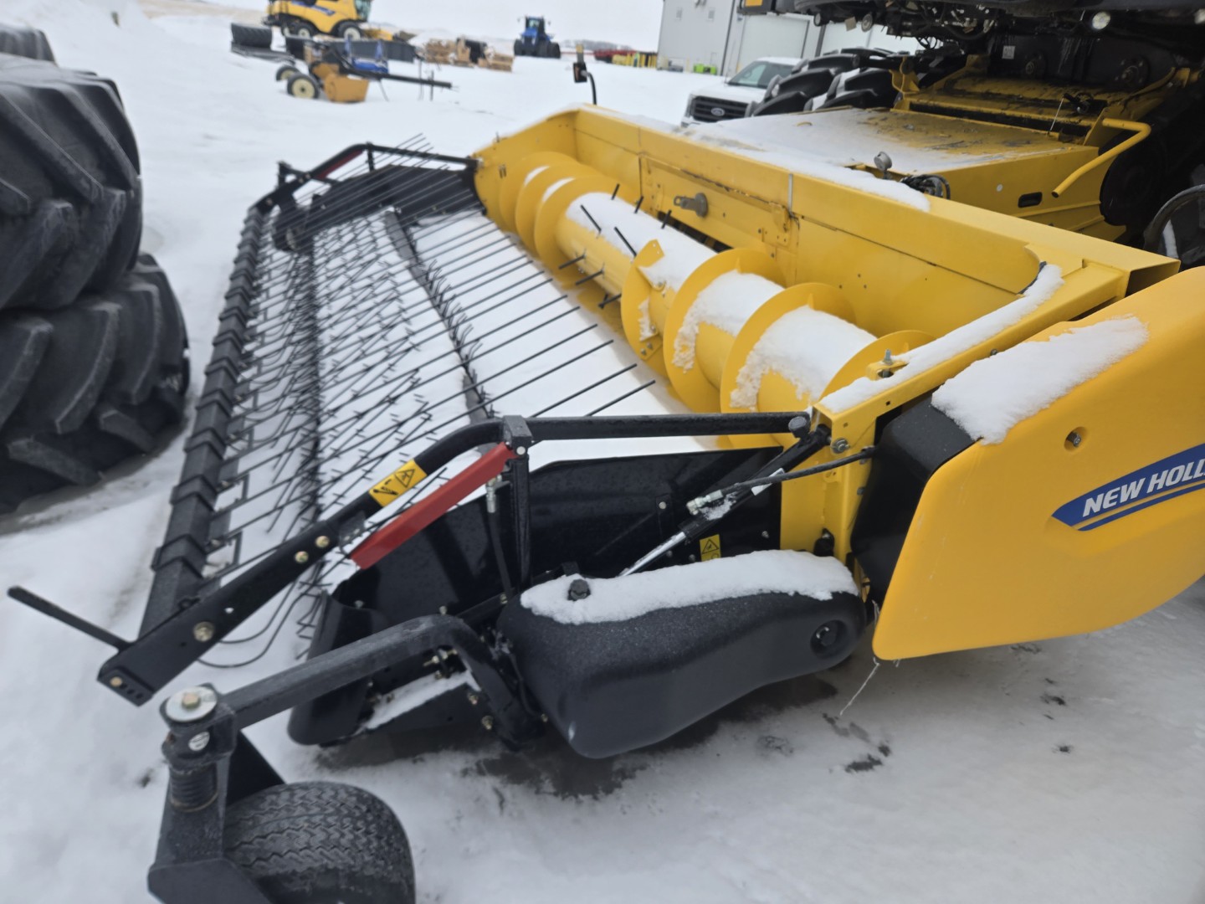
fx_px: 801
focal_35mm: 23
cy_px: 452
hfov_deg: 73.9
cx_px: 602
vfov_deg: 58.9
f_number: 1.8
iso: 25
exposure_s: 1/1093
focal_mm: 5.4
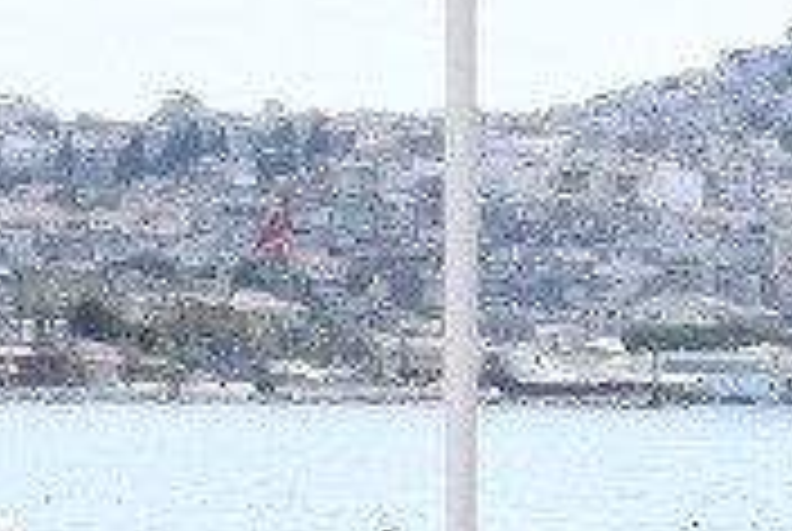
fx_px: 4694
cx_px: 1431
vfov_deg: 6.5
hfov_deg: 9.2
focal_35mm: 213
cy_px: 468
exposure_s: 1/320
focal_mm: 18
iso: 1600
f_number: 22
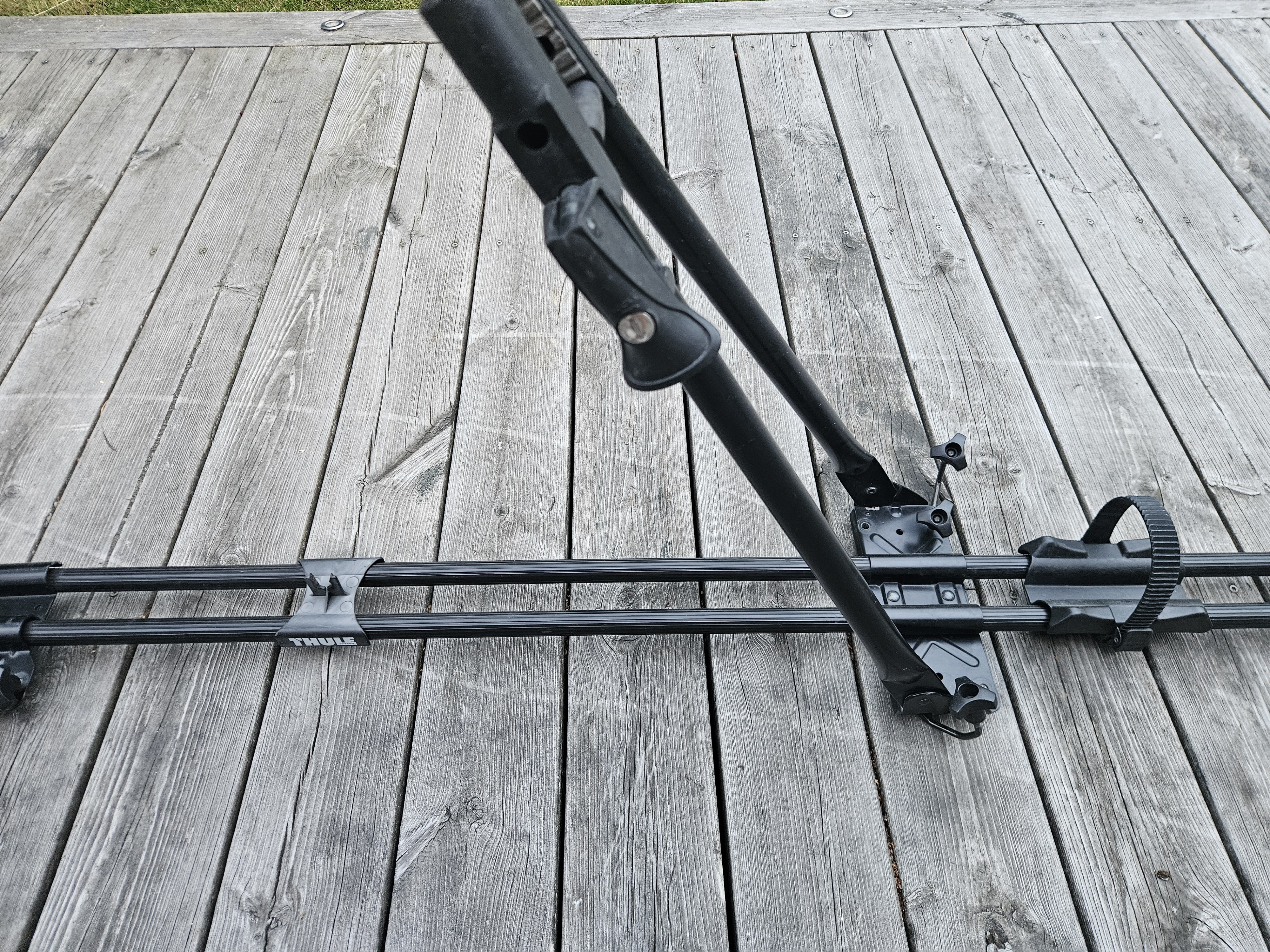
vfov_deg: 58.9
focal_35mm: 23
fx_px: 844
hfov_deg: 73.9
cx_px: 635
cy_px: 476
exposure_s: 1/100
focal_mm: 5.4
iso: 500
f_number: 1.8
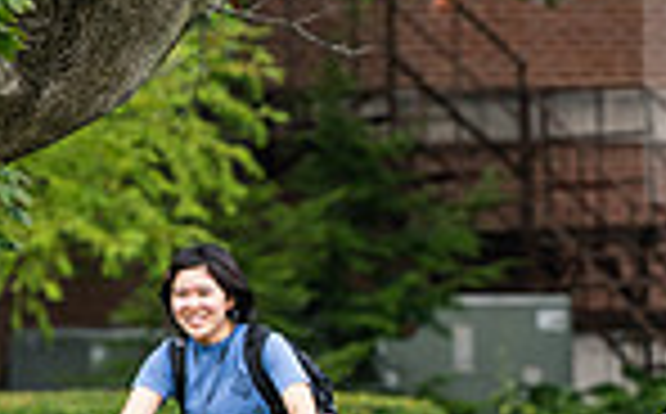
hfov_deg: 2.6
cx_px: 508
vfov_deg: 1.6
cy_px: 371
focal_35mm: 800
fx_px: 14499
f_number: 3.2
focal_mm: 200
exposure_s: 1/500
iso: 250
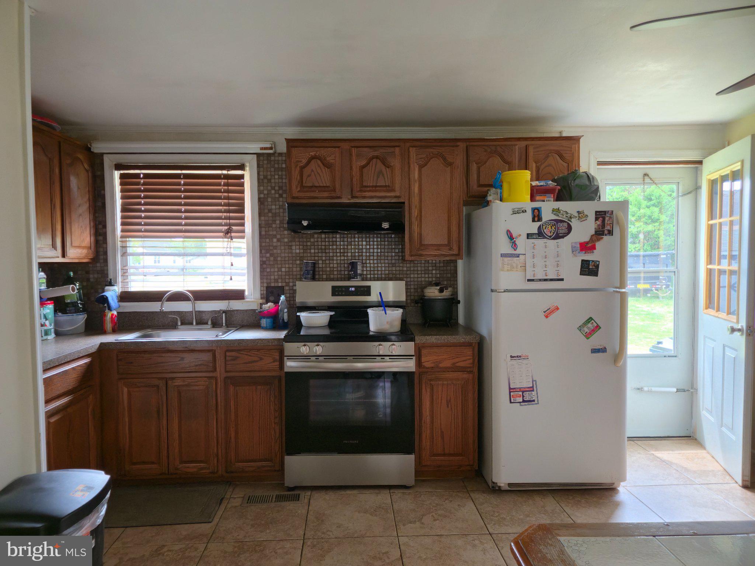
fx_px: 502
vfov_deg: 58.9
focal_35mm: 23
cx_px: 378
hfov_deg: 73.9
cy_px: 283
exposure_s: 1/60
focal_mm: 5.4
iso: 100
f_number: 1.8
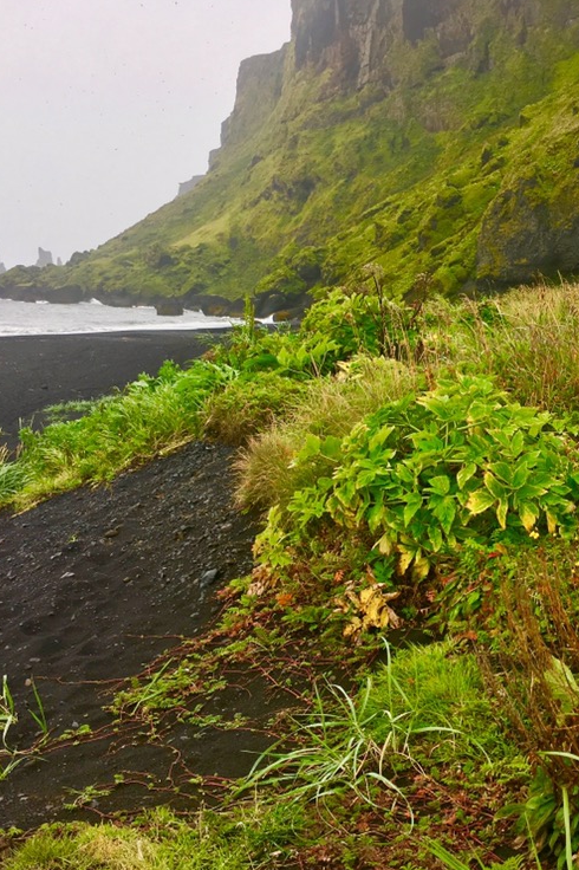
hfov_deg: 32.2
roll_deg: -2.4
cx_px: 406
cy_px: 435
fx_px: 990
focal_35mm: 41
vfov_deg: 47.4
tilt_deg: -9.8
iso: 25
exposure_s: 1/313
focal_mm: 4.15
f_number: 2.2
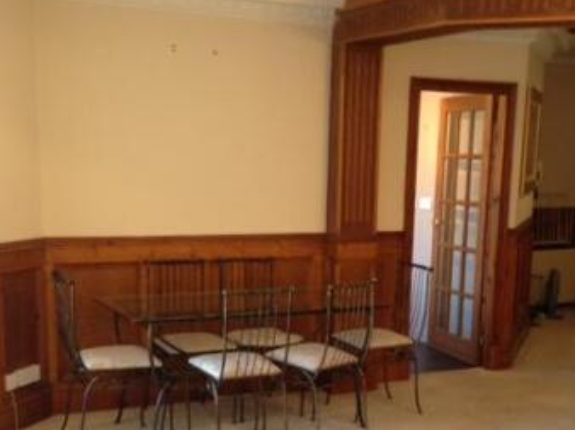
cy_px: 325
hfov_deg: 33.8
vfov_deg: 25.3
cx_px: 319
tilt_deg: -12.8
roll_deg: -2.0
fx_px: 946
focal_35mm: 57
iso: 100
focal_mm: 4.12
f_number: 2.4
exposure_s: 1/20
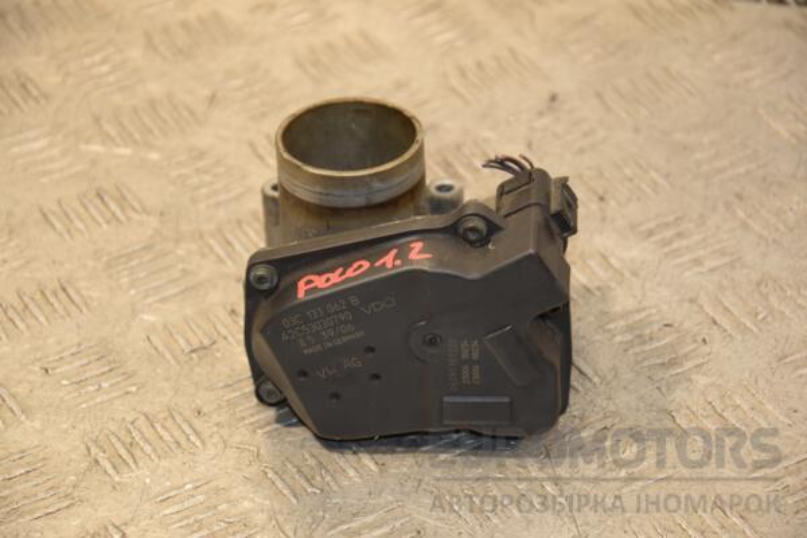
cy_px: 269
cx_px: 404
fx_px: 3026
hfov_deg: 15.2
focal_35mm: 135
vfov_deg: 10.2
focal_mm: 90
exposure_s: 1/100
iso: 800
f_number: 5.6
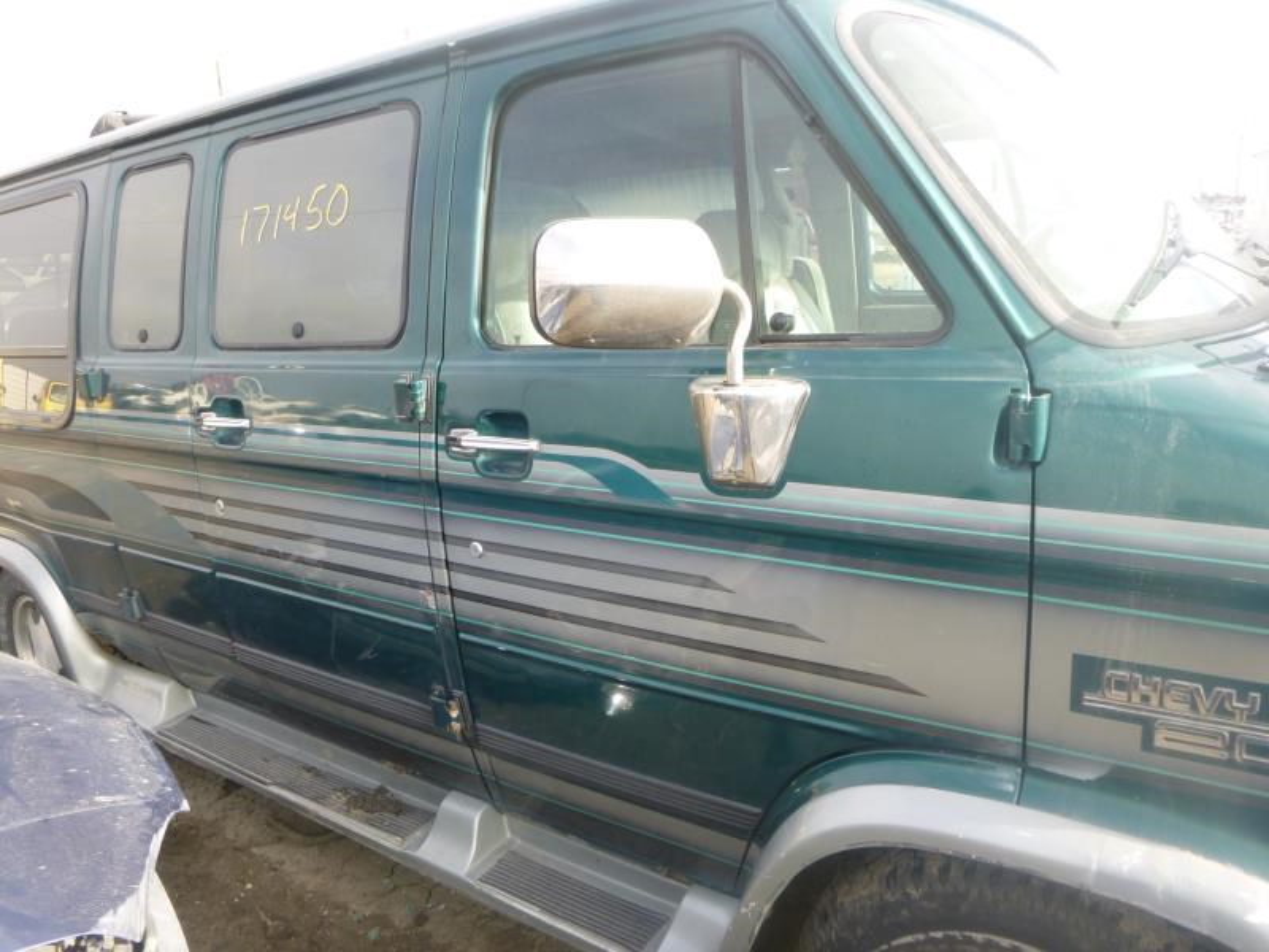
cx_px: 634
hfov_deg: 69.4
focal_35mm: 25
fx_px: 916
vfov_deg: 54.9
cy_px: 476
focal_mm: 4.5
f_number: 3.9
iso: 100
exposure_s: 1/100
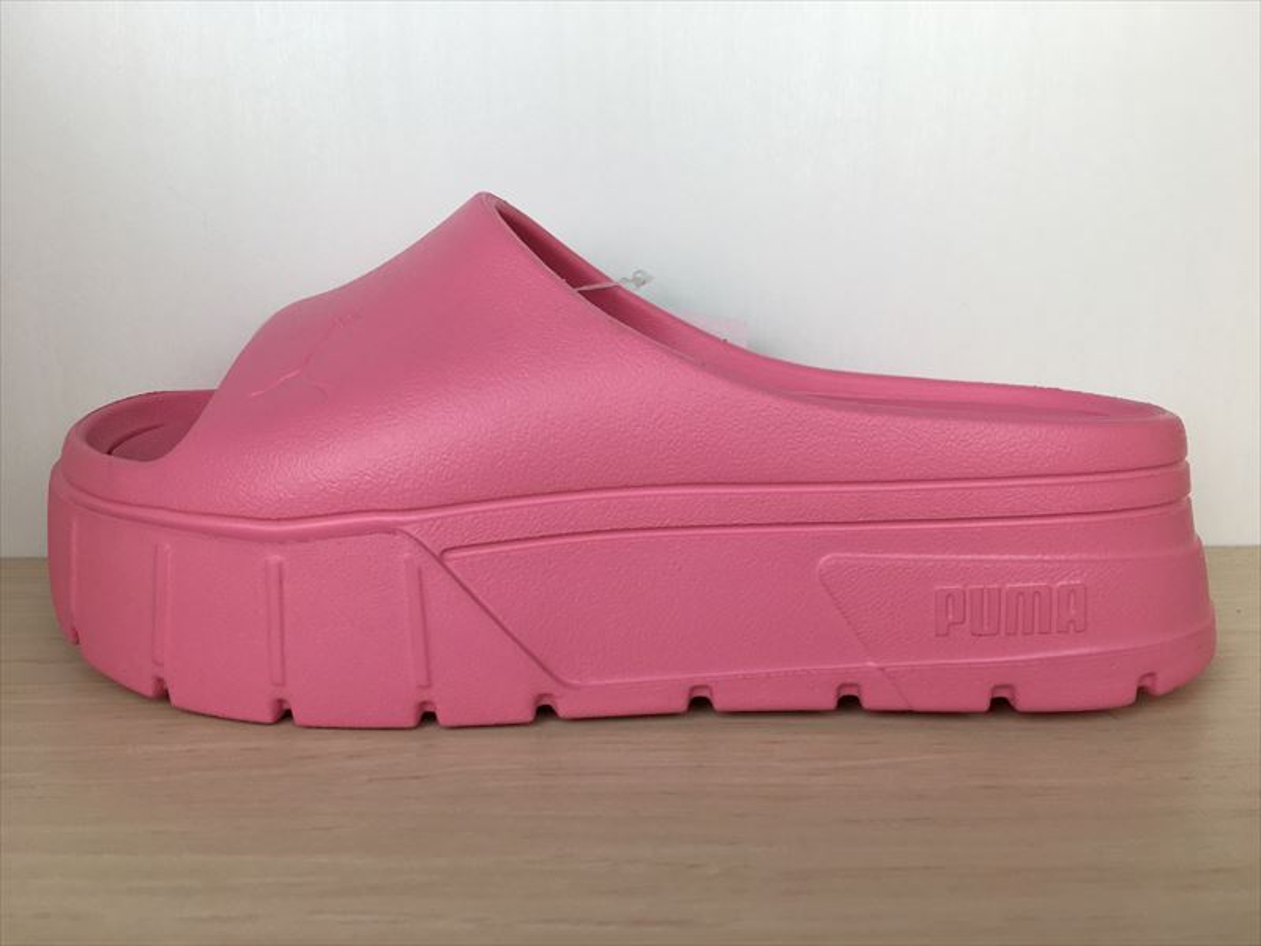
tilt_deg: -10.9
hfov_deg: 61.7
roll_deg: +0.6
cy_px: 473
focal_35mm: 29
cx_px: 630
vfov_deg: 48.2
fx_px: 1056
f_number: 2.2
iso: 25
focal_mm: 4.15
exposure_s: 1/120
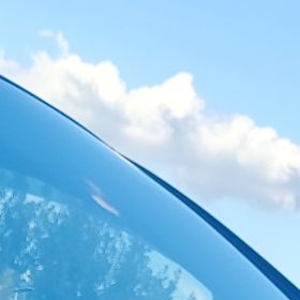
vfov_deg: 12.1
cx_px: -206
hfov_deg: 12.8
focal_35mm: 126
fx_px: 1235
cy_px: 621
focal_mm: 4.71
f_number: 1.79
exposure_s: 1/544
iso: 50
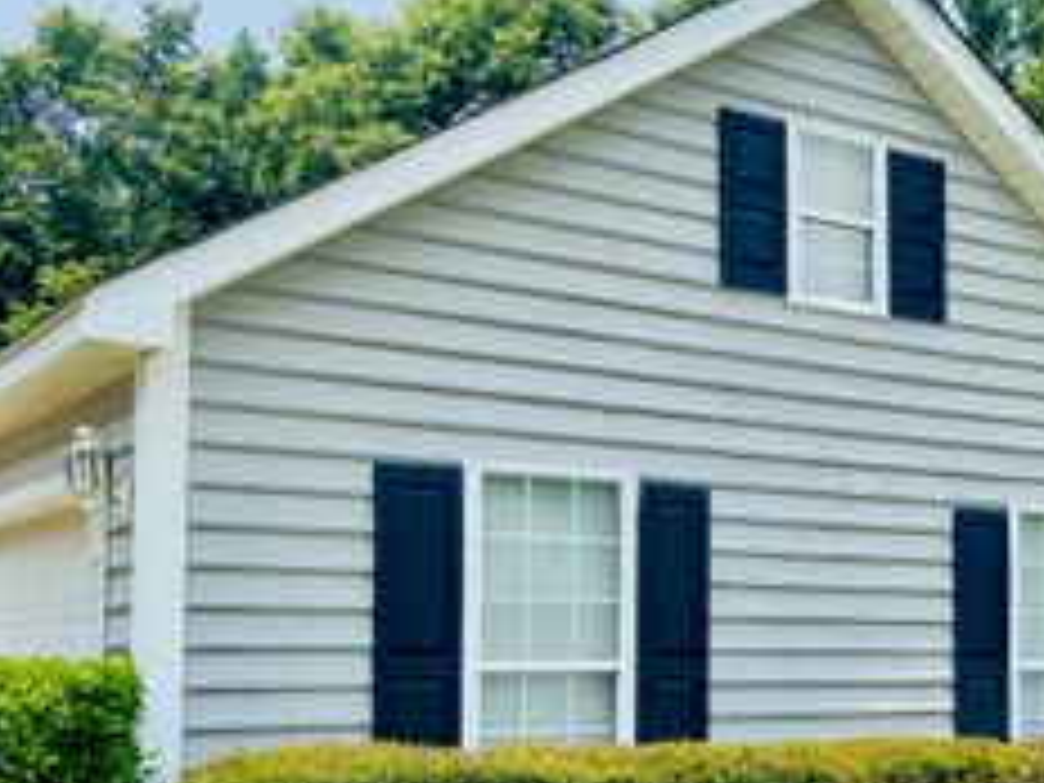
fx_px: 1689
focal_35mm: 56
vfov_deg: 25.7
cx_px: 1044
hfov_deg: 31.7
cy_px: 619
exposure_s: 1/2028
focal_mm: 4.25
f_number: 1.8
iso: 32
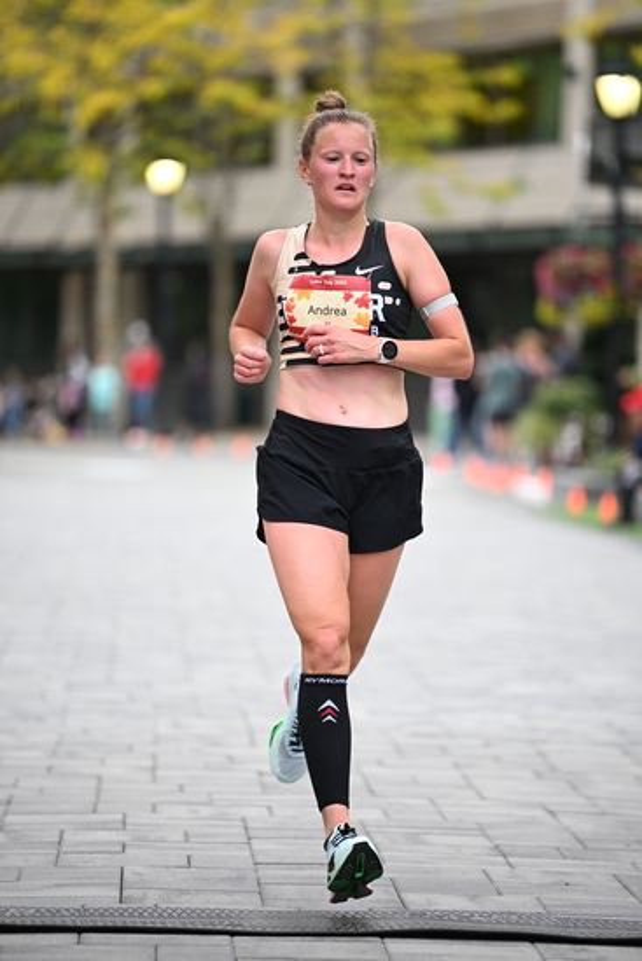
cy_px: 480
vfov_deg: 11.4
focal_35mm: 180
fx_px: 4812
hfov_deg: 7.6
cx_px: 321
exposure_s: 1/1250
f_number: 2.8
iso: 1600
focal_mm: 180
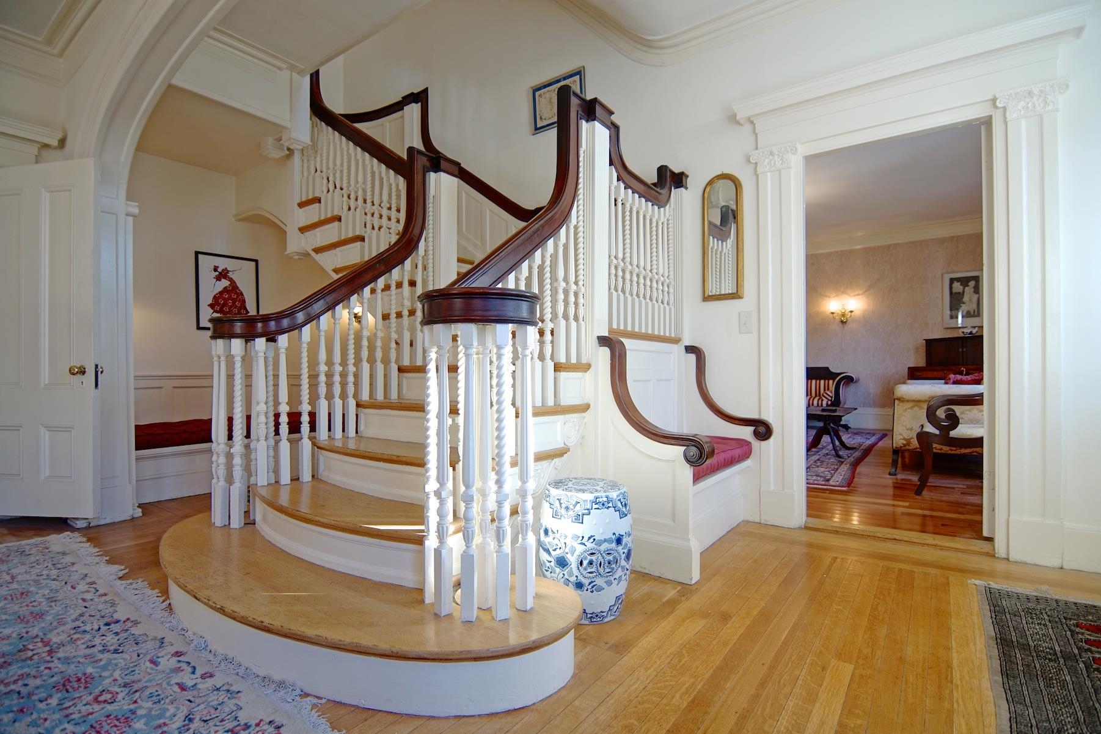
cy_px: 367
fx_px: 505
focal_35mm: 16
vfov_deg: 72.0
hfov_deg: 95.0
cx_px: 550
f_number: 2.8
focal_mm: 11
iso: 100
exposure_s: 1/60
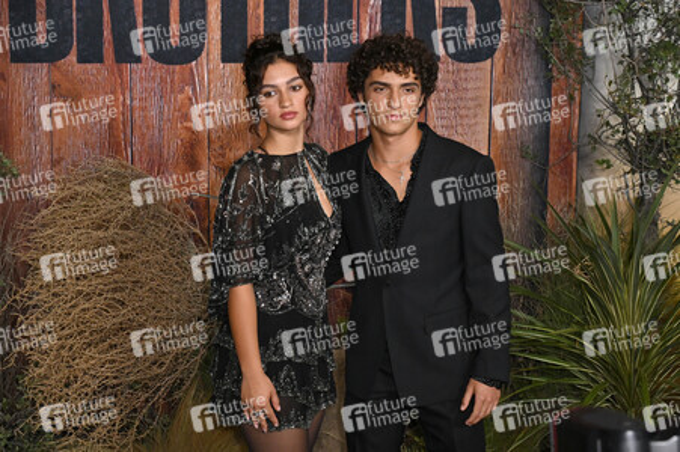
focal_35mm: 38
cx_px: 340
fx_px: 717
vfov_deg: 35.0
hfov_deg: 50.7
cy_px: 226
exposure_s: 1/250
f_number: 7.1
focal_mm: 38
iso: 1000
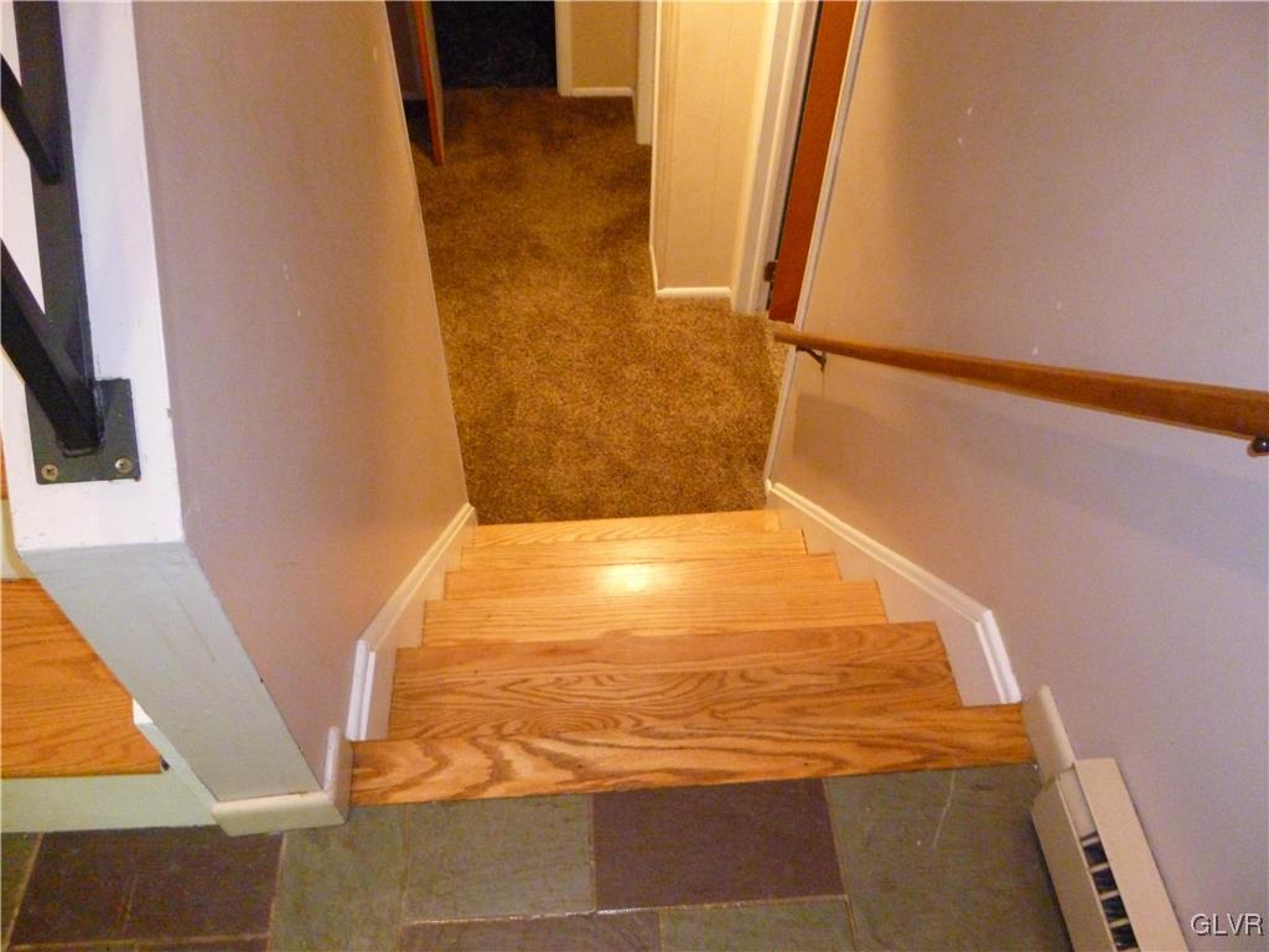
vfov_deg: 54.9
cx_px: 634
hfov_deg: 69.4
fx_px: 916
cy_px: 476
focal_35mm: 25
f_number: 3.1
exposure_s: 1/15
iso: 800
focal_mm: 4.5
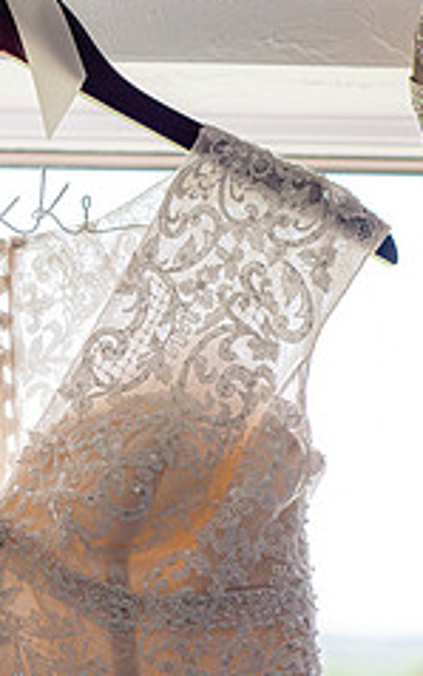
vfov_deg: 16.8
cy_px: 189
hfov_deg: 10.5
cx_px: -6
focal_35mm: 124
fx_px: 2284
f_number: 2.8
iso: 500
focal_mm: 50
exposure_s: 1/800
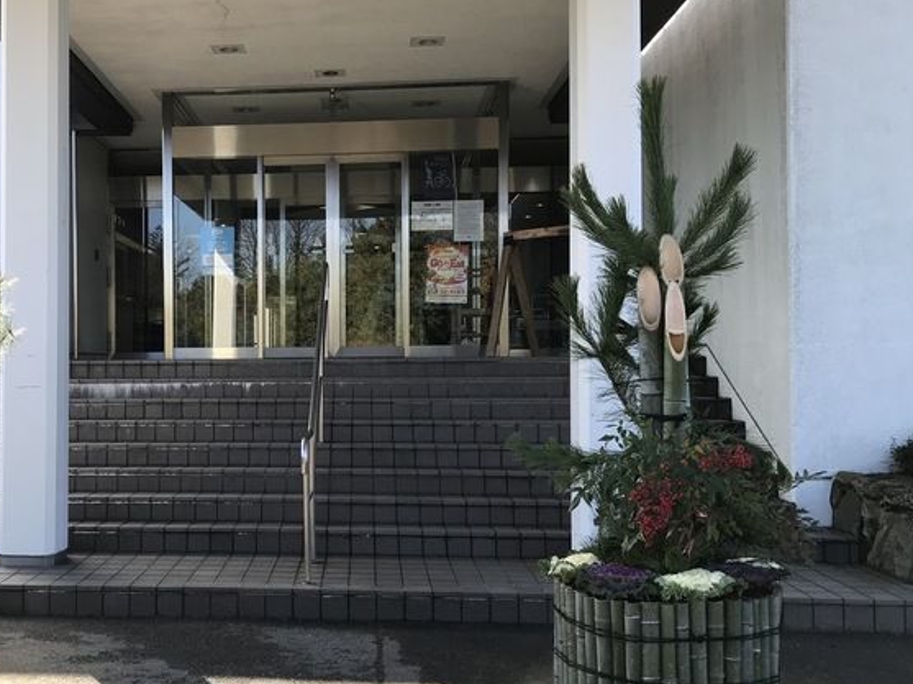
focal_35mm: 41
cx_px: 276
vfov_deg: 35.1
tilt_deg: +1.6
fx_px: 1081
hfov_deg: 44.8
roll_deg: +0.5
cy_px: 363
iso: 20
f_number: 1.8
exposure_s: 1/413
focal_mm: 3.99
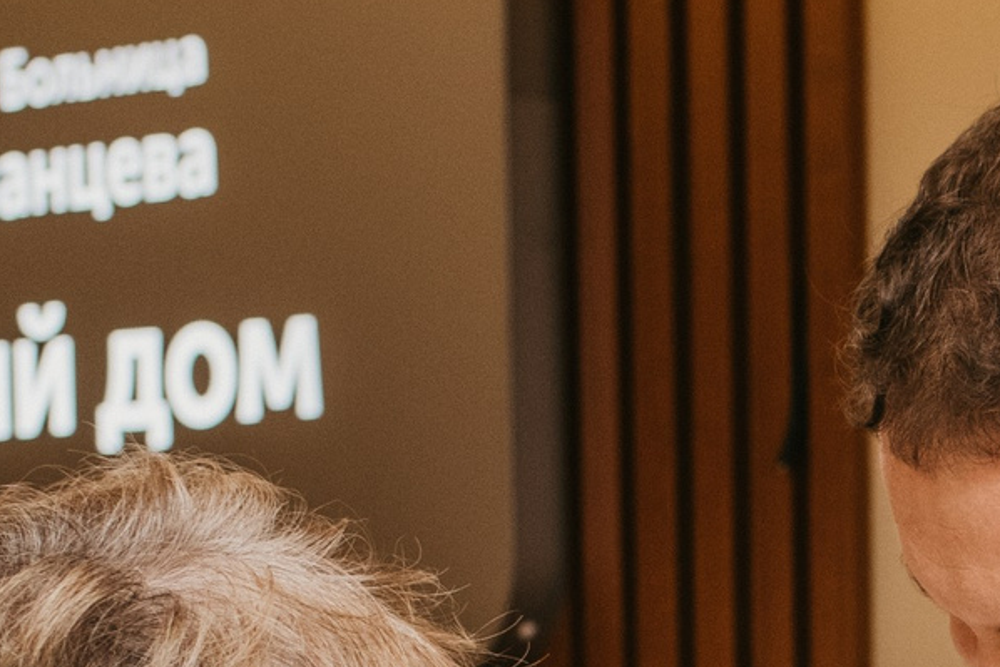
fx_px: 4501
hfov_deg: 12.3
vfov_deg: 8.2
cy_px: 1196
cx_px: 1346
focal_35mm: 162
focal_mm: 35
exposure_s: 1/160
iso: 400
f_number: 4
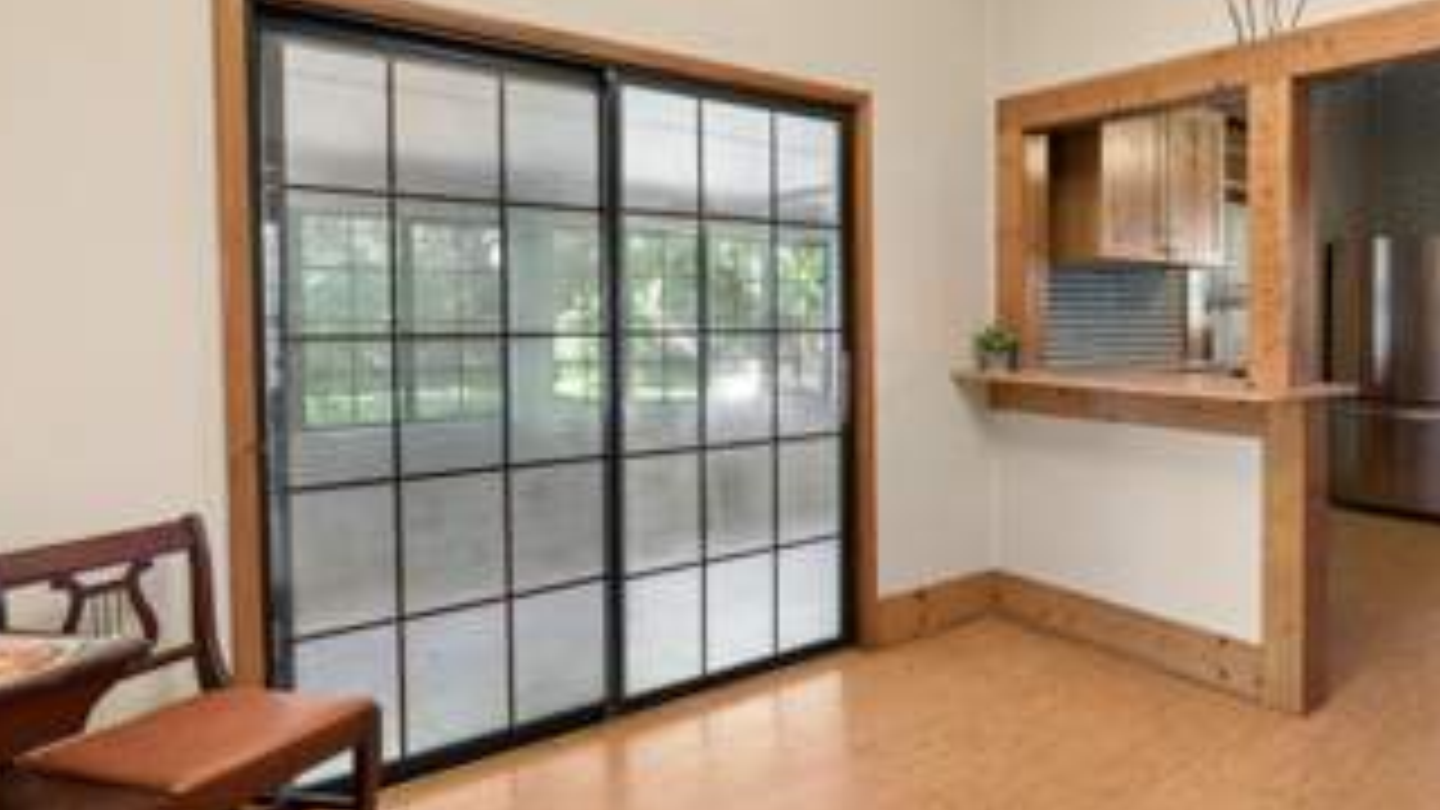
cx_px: 950
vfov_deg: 51.1
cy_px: 495
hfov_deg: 78.8
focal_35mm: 22
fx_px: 840
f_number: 8
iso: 400
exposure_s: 1/10
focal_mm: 14
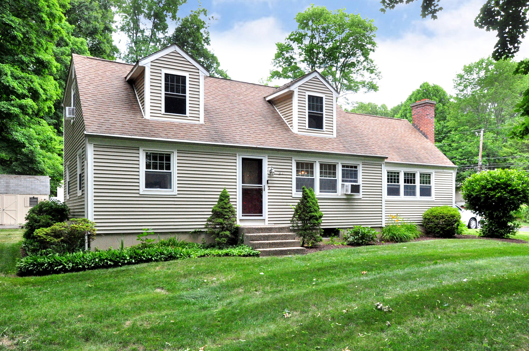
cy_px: 191
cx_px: 253
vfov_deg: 51.1
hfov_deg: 71.5
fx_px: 367
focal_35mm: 25
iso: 1600
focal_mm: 14
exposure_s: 1/160
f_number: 8
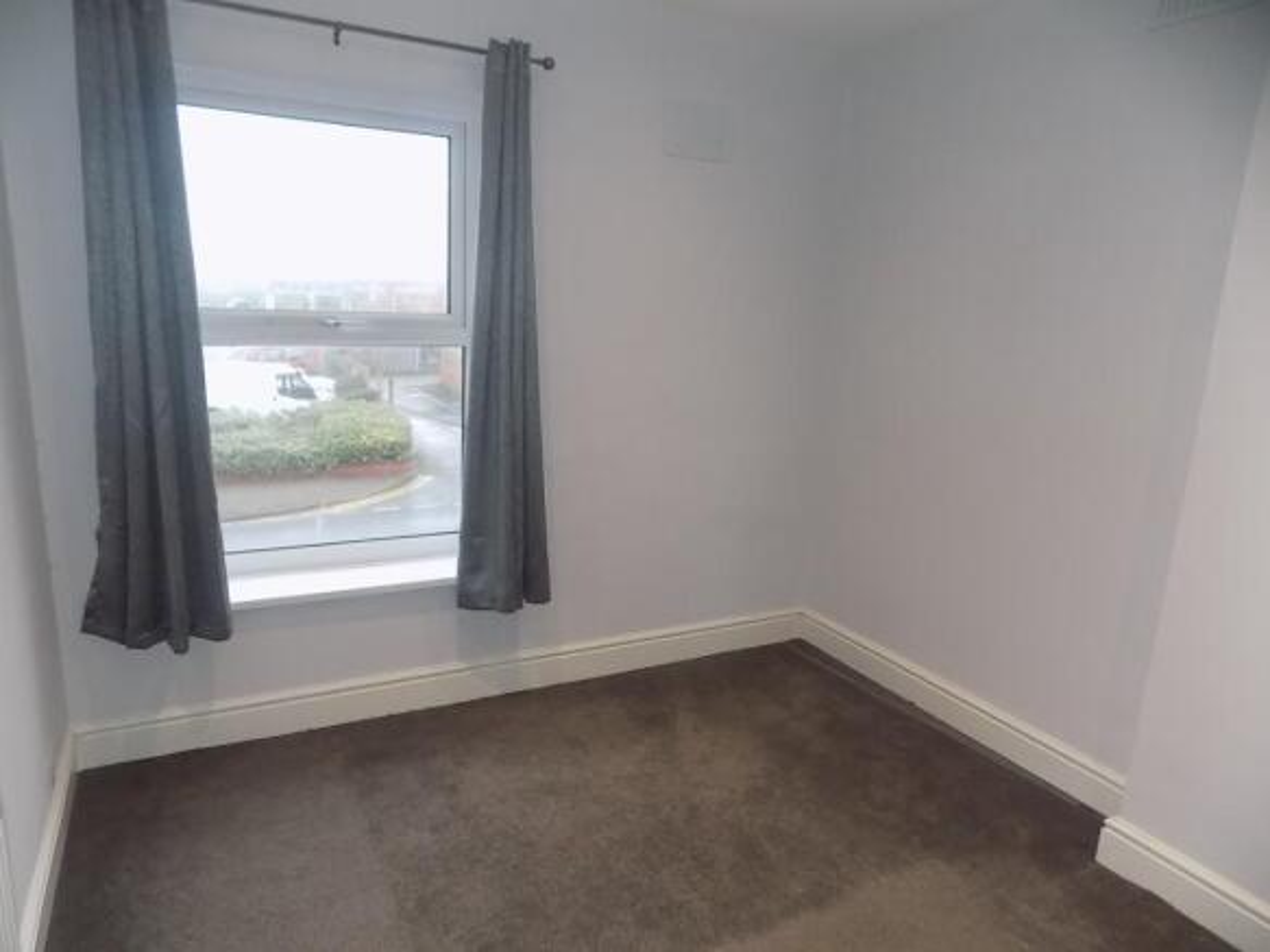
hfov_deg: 73.9
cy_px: 476
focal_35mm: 23
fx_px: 844
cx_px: 635
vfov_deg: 58.9
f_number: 3.1
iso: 200
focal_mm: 4
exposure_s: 1/30
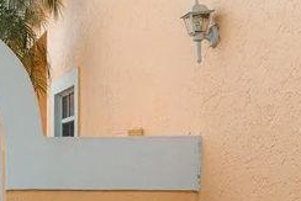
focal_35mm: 78
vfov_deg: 17.1
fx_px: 653
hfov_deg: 23.0
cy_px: 202
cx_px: -91
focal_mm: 29
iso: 640
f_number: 7.1
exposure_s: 1/160
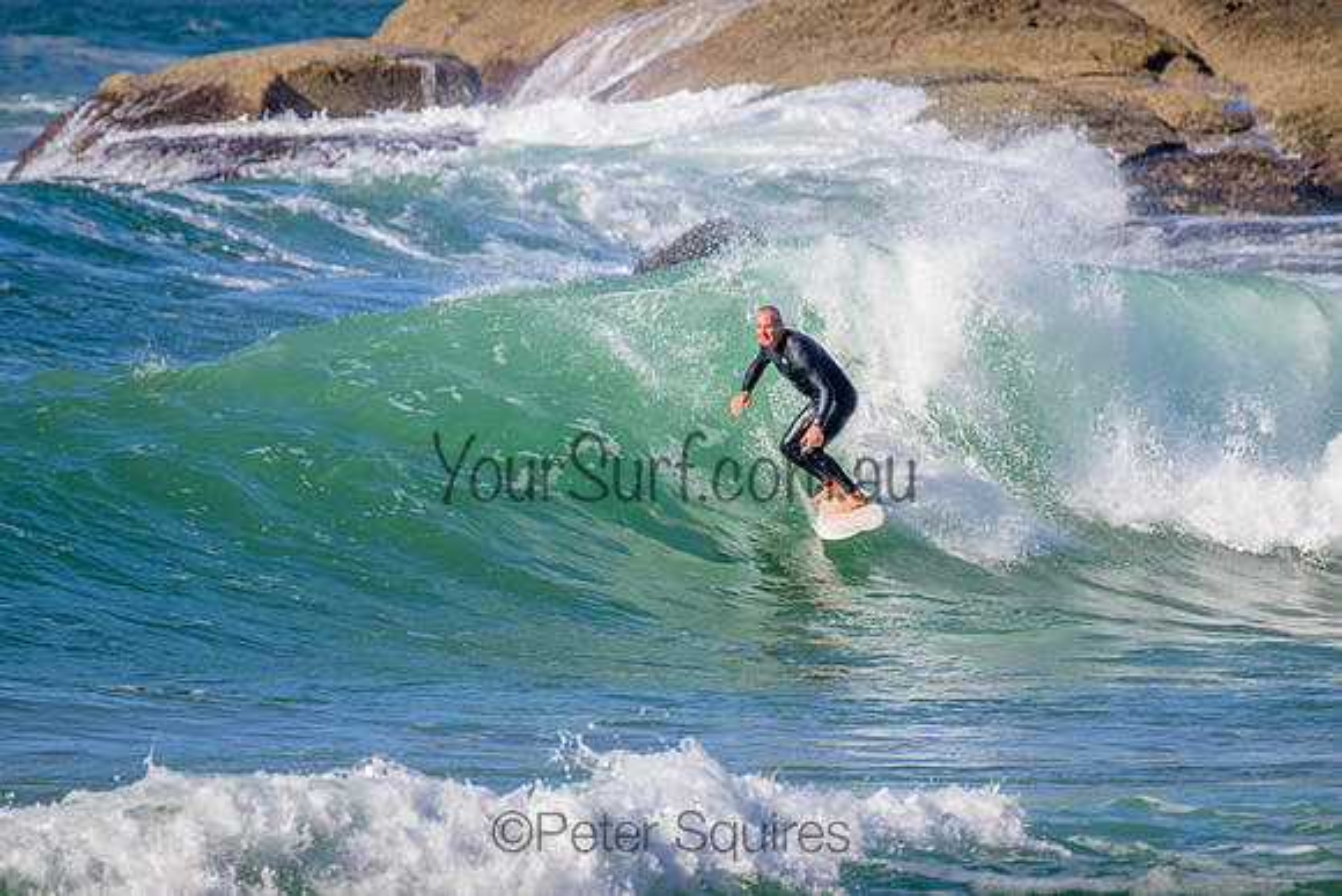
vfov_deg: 1.7
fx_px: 29828
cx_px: 671
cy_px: 448
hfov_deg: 2.6
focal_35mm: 800
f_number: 11
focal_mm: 800
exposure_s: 1/2000
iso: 1250
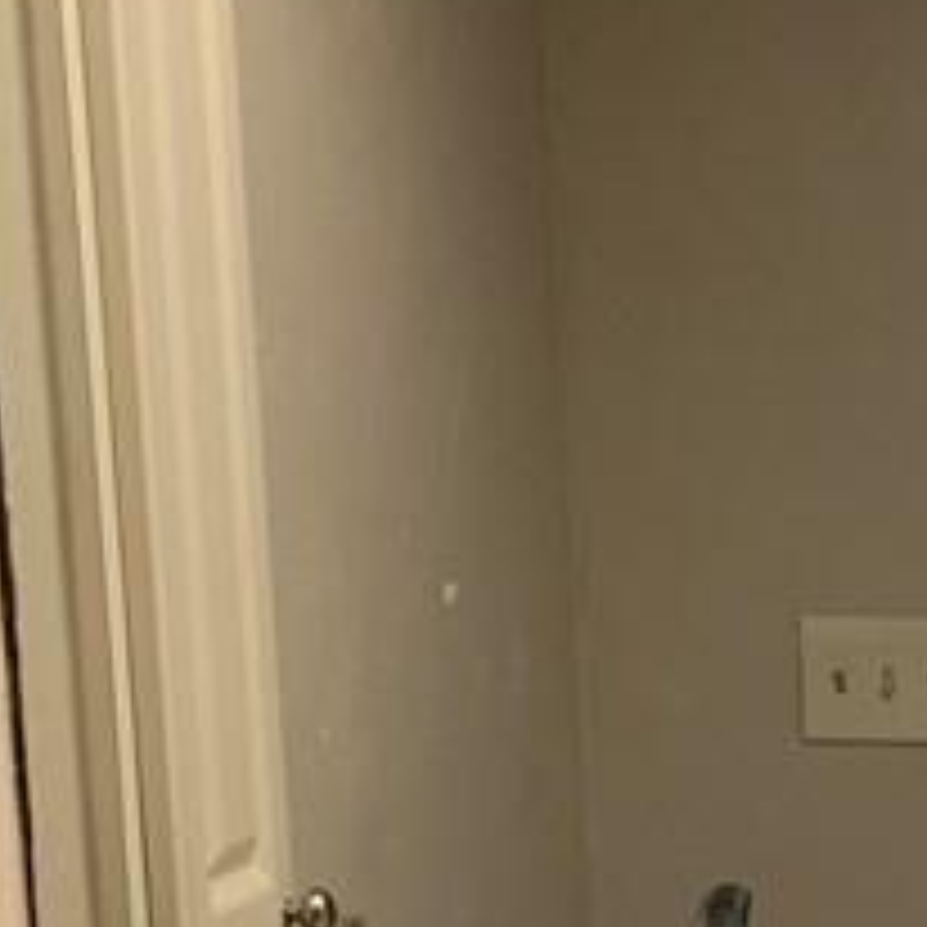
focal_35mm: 114
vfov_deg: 14.7
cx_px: 1827
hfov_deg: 13.3
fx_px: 3454
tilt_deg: -11.5
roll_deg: -0.6
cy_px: 1161
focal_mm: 4.25
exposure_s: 1/60
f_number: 1.8
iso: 160
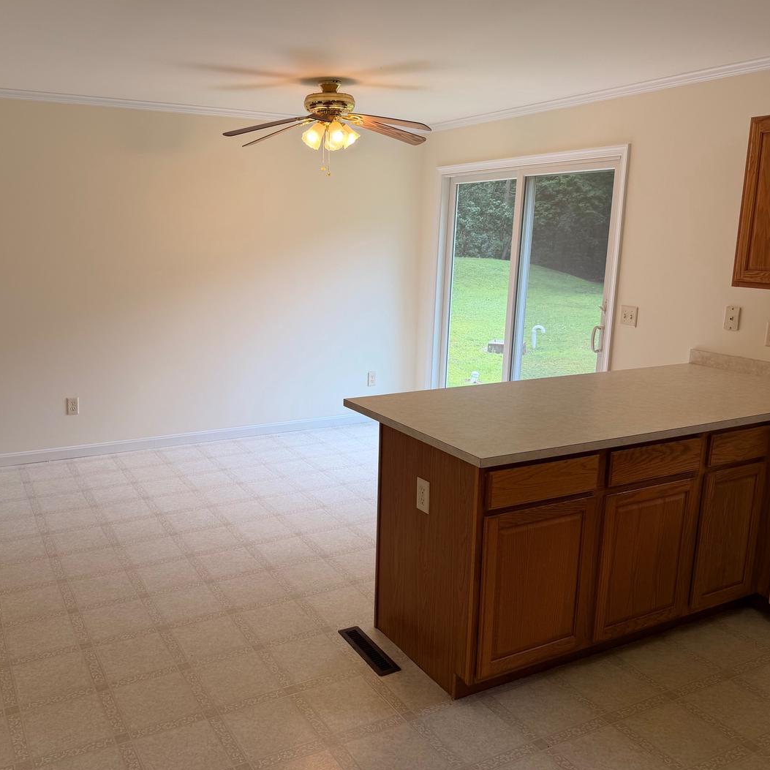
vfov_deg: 55.6
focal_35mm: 29
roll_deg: -0.4
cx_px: 325
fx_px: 730
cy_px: 378
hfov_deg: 55.4
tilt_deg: -11.4
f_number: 1.78
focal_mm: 6.76
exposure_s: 1/136
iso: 50
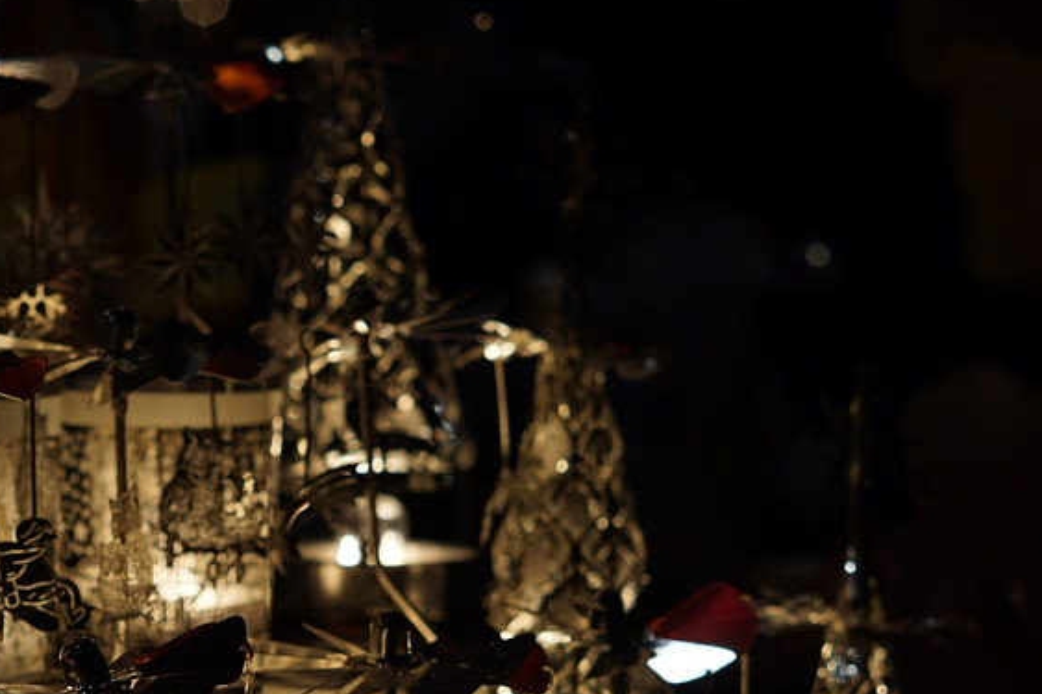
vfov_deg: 9.6
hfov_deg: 14.3
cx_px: 109
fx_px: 4109
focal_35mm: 142
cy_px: 692
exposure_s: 1/80
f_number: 4.5
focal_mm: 50
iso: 100
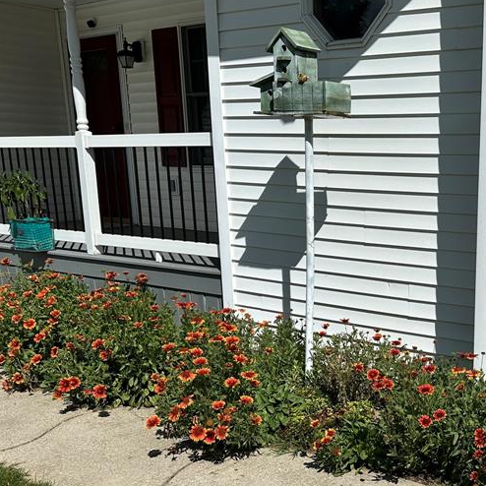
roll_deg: -0.7
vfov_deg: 37.8
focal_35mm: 44
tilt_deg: -13.4
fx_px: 699
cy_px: 334
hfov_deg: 36.2
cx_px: 430
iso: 80
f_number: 1.78
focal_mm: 6.86
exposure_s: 1/13699
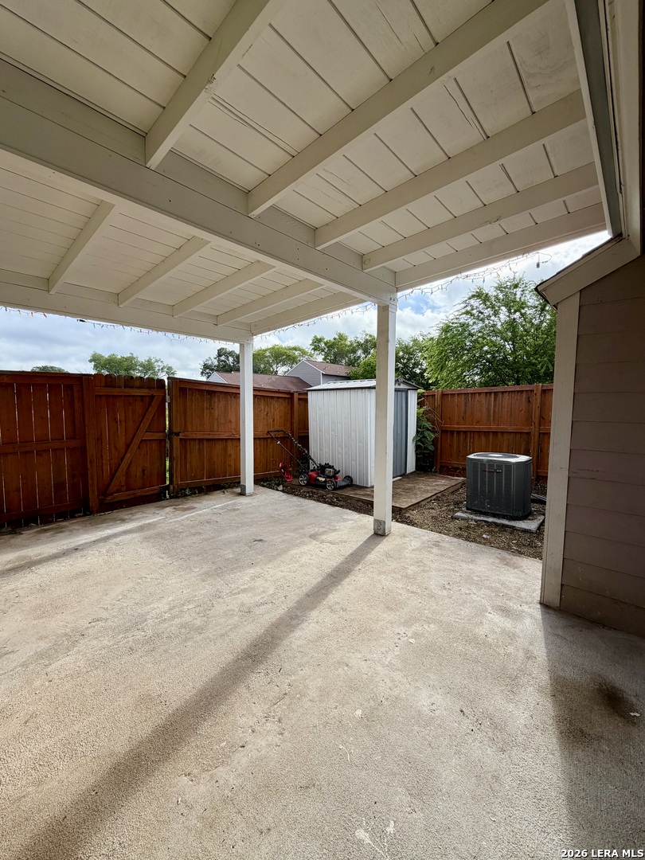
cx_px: 322
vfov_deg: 102.1
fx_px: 348
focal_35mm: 14
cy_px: 430
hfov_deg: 85.7
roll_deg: -0.4
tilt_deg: -3.5
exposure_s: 1/734
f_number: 2.2
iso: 40
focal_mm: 2.22
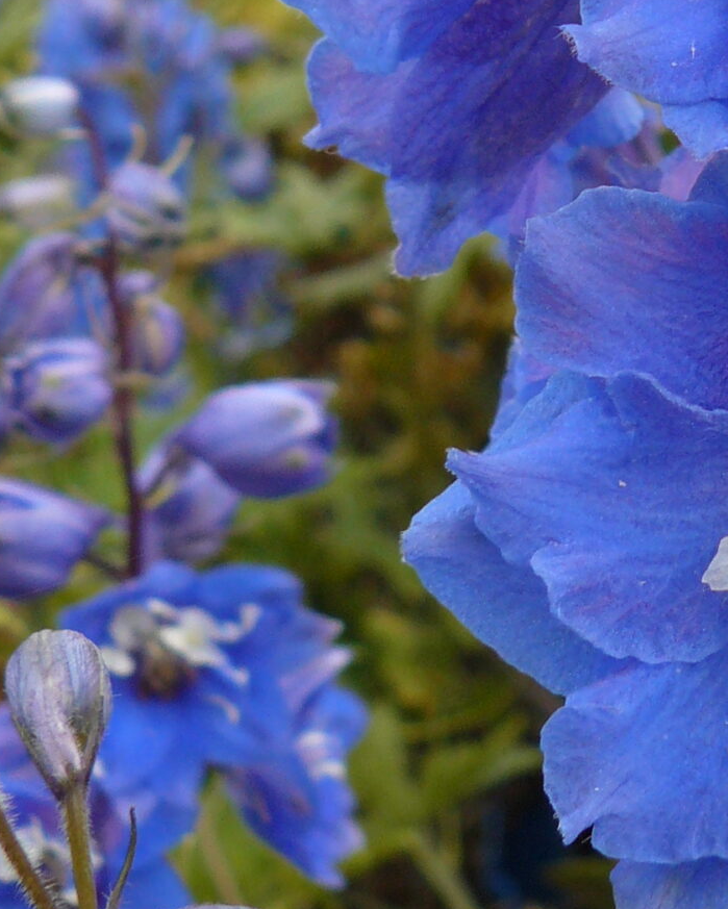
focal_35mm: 103
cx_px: 953
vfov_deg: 18.2
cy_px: 46
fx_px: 2773
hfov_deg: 14.3
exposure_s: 1/250
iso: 100
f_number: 4
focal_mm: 6
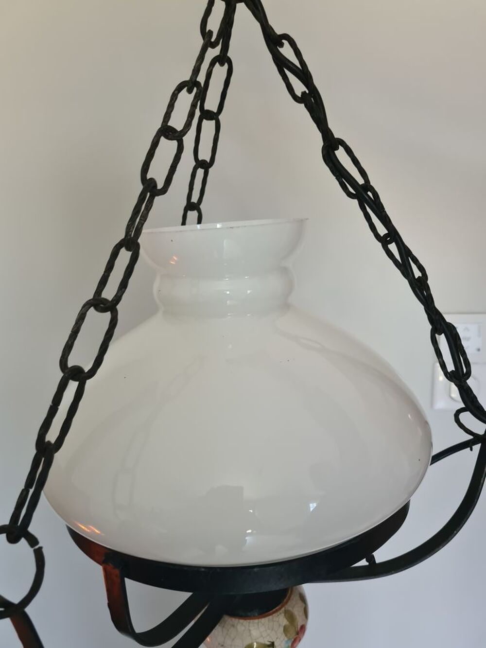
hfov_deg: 53.1
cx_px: 243
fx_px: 487
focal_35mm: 26
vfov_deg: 67.3
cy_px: 324
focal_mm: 5.4
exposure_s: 1/50
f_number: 1.8
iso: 200
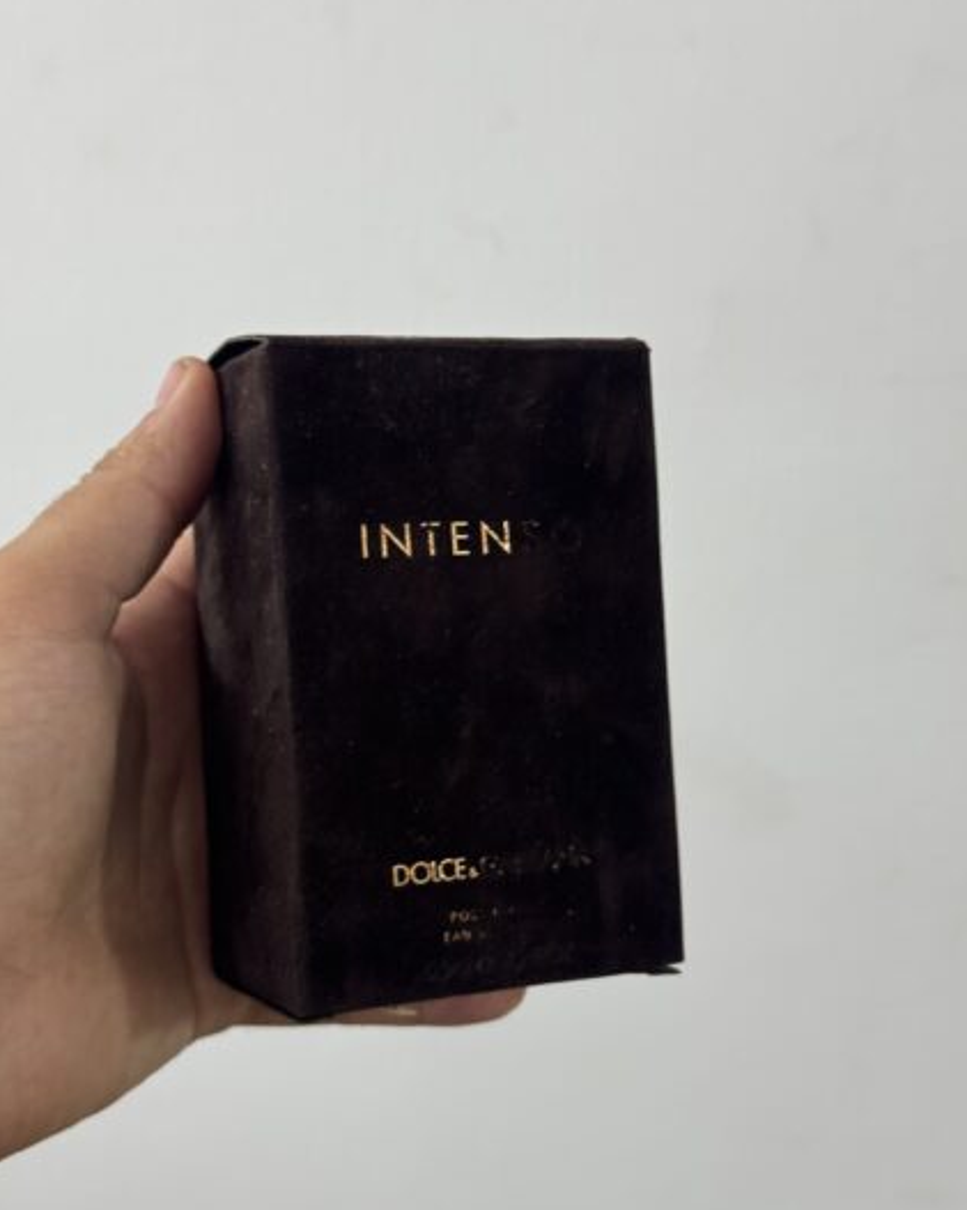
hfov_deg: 29.7
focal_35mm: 51
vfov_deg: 36.7
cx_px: 487
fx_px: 1826
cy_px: 607
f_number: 1.78
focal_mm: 6.76
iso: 100
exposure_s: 1/50
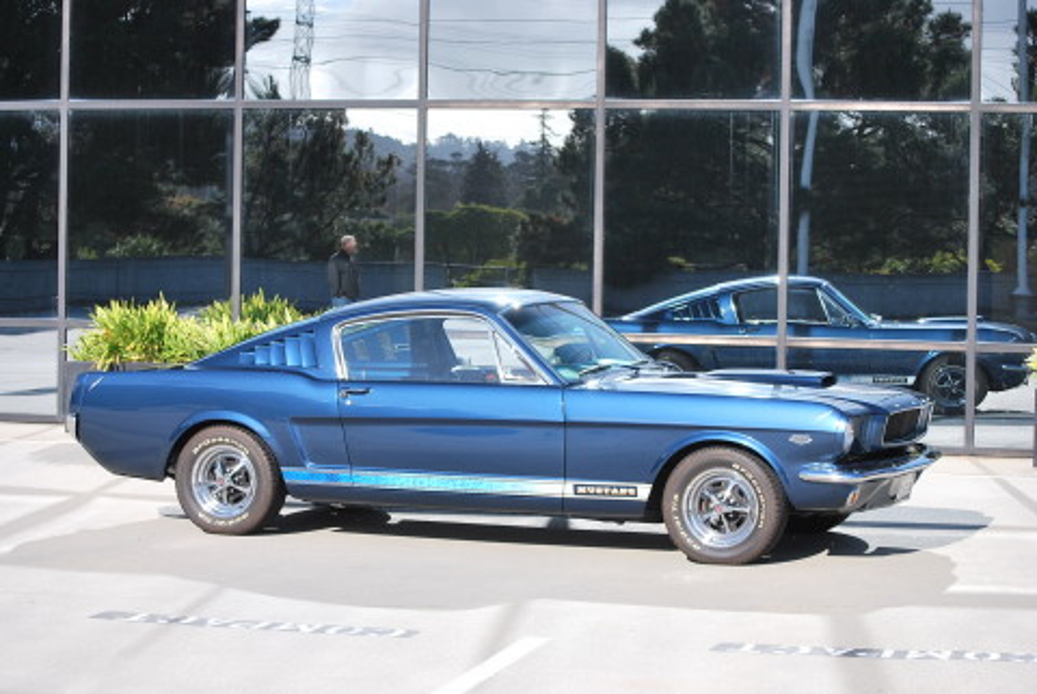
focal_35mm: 82
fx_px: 2379
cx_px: 518
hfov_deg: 24.6
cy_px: 347
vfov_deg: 16.6
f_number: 8
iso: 100
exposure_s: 1/250
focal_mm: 55
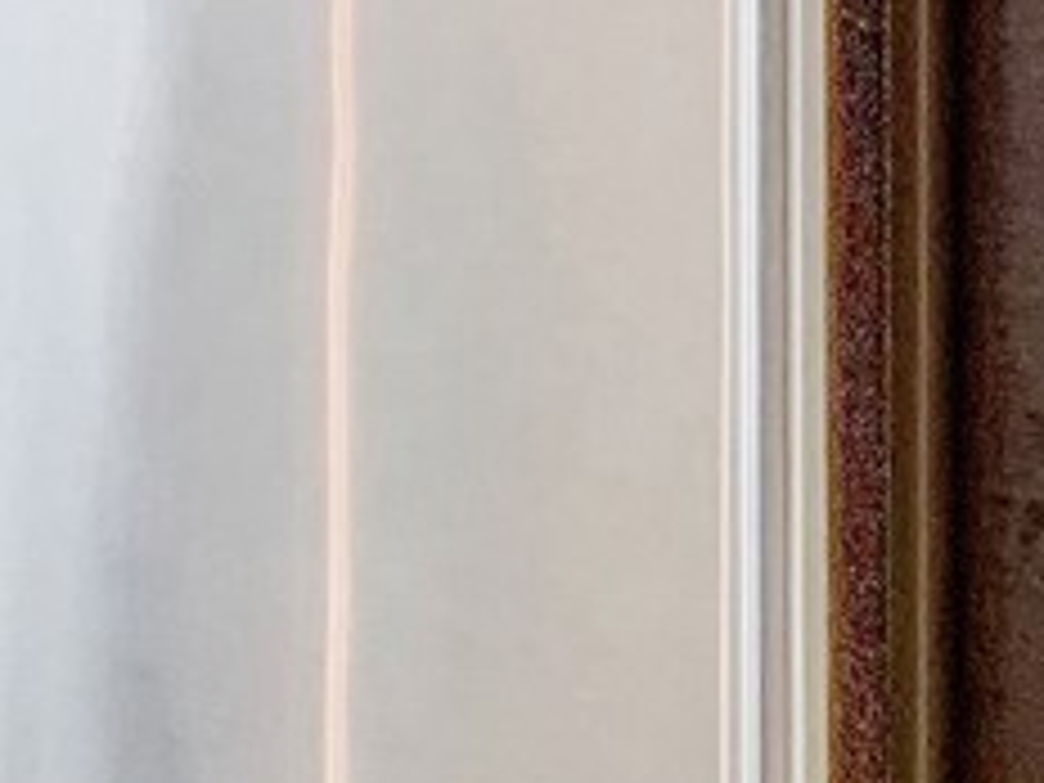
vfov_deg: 8.2
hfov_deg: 8.4
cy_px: -270
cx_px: -2524
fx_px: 5399
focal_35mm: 179
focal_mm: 4.25
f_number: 1.8
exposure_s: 1/60
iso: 160
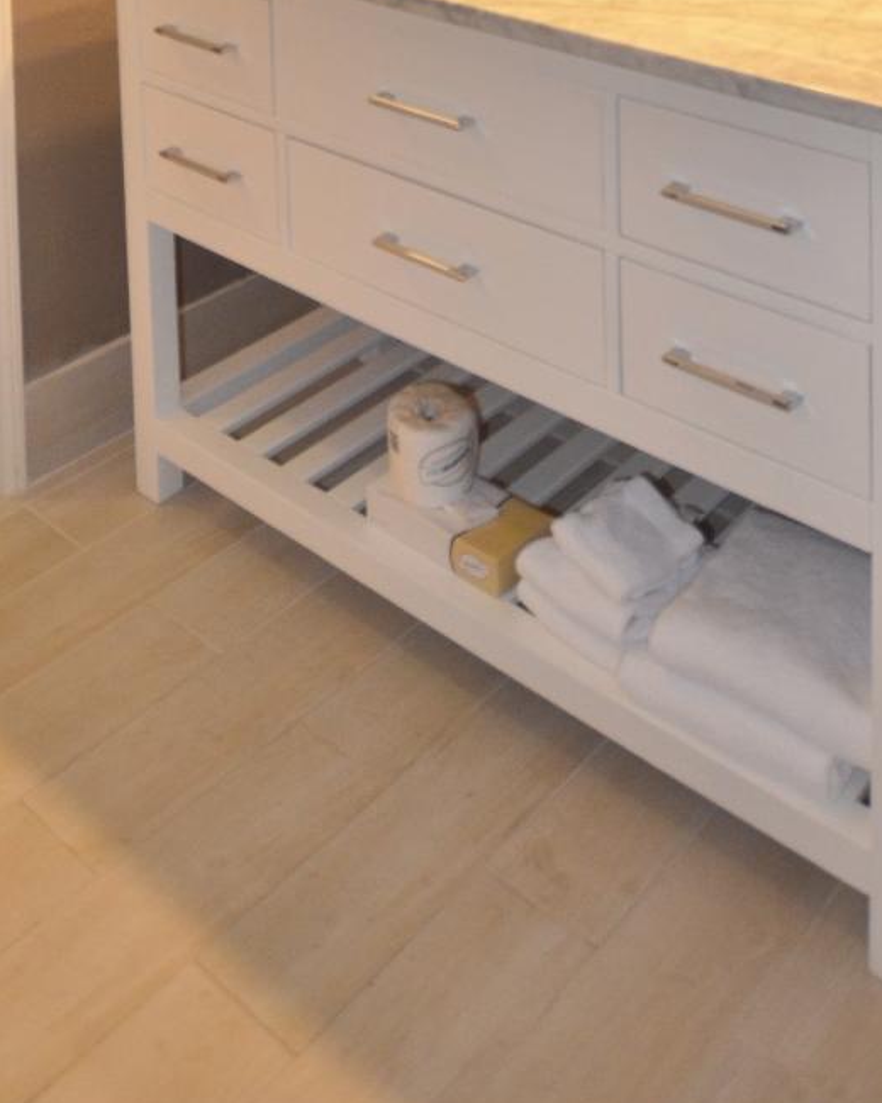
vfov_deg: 28.8
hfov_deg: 30.3
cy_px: -409
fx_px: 1622
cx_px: 333
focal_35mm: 50
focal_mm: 11.5
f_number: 3.5
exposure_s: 1/100
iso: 400
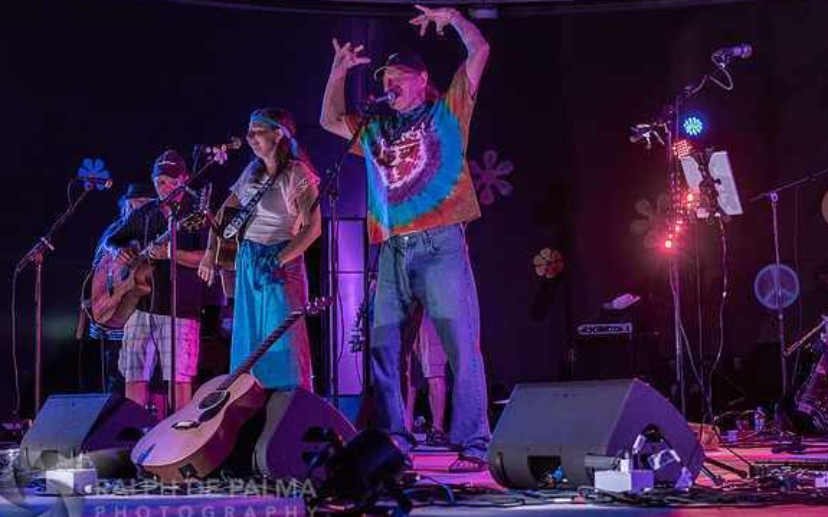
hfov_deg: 28.6
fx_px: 1624
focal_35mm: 72
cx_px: 415
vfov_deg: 18.1
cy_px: 261
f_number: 4.5
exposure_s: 1/160
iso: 2500
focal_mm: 70
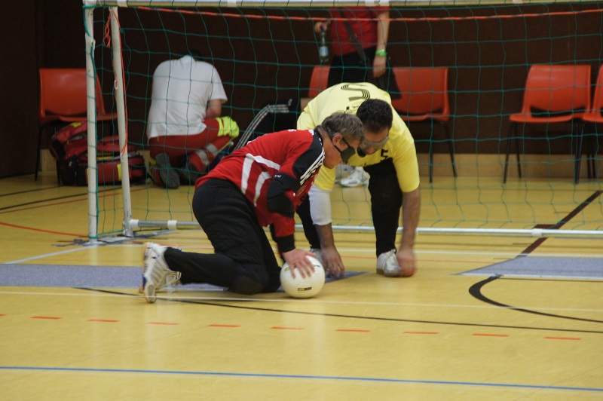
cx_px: 302
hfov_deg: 9.2
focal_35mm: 225
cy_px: 200
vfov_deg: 6.1
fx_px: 3766
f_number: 6.3
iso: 1600
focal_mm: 150
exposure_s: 1/40
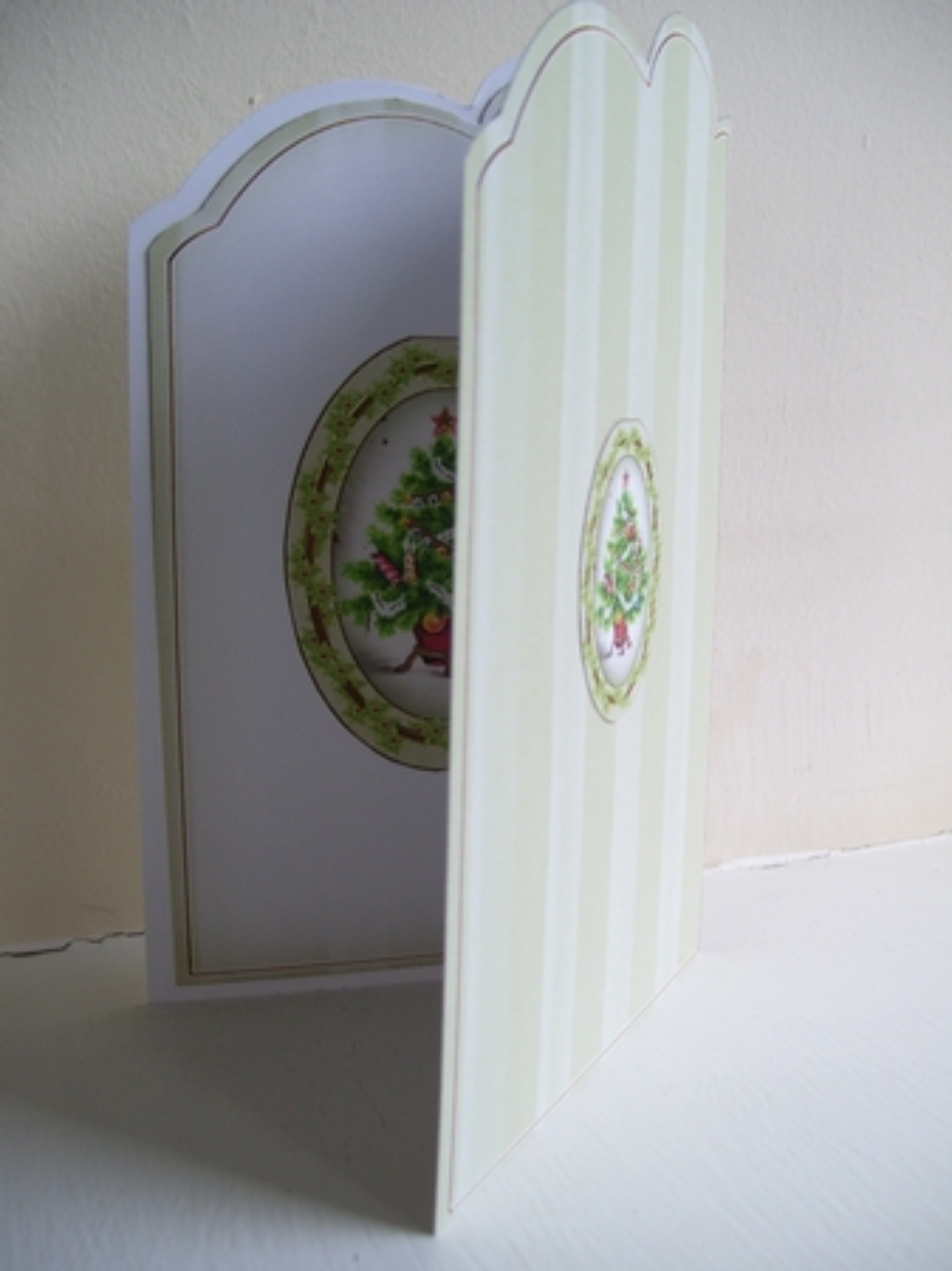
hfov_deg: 39.6
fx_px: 1321
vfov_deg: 51.4
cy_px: 636
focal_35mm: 36
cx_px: 476
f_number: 2.7
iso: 80
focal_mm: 6
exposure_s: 1/90
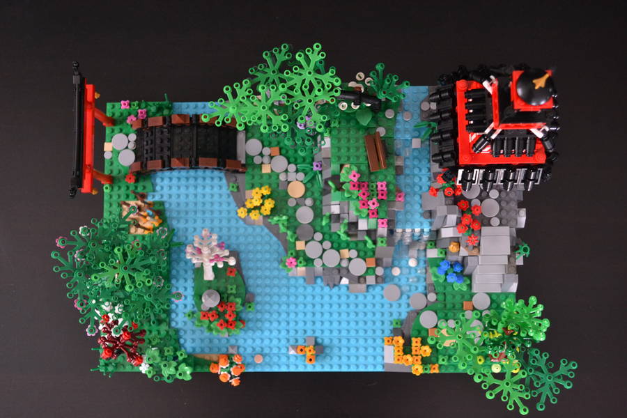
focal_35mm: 42
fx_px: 731
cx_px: 314
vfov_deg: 31.9
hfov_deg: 46.4
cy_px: 209
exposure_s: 1/30
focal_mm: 28
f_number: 4.5
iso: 1800
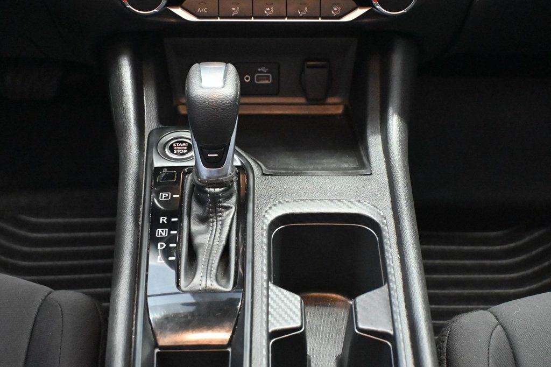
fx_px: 826
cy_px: 184
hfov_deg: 36.9
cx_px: 276
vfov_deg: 25.0
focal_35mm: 54
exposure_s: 1/25
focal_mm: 36
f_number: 5.3
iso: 12800
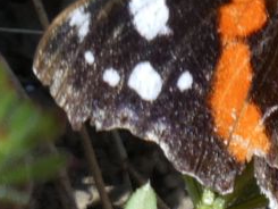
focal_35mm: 2088
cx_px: 332
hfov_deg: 0.9
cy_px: -10
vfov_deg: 0.7
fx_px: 16777
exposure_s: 1/100
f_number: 5.6
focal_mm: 107.6
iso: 100
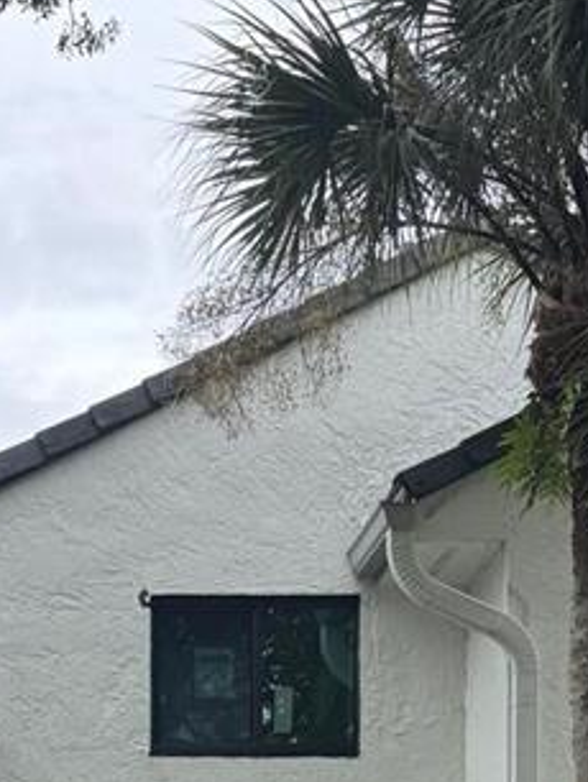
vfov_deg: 18.5
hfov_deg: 15.6
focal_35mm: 94
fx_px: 2126
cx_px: 56
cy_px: 1165
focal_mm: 6.76
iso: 80
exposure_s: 1/1311
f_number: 1.78
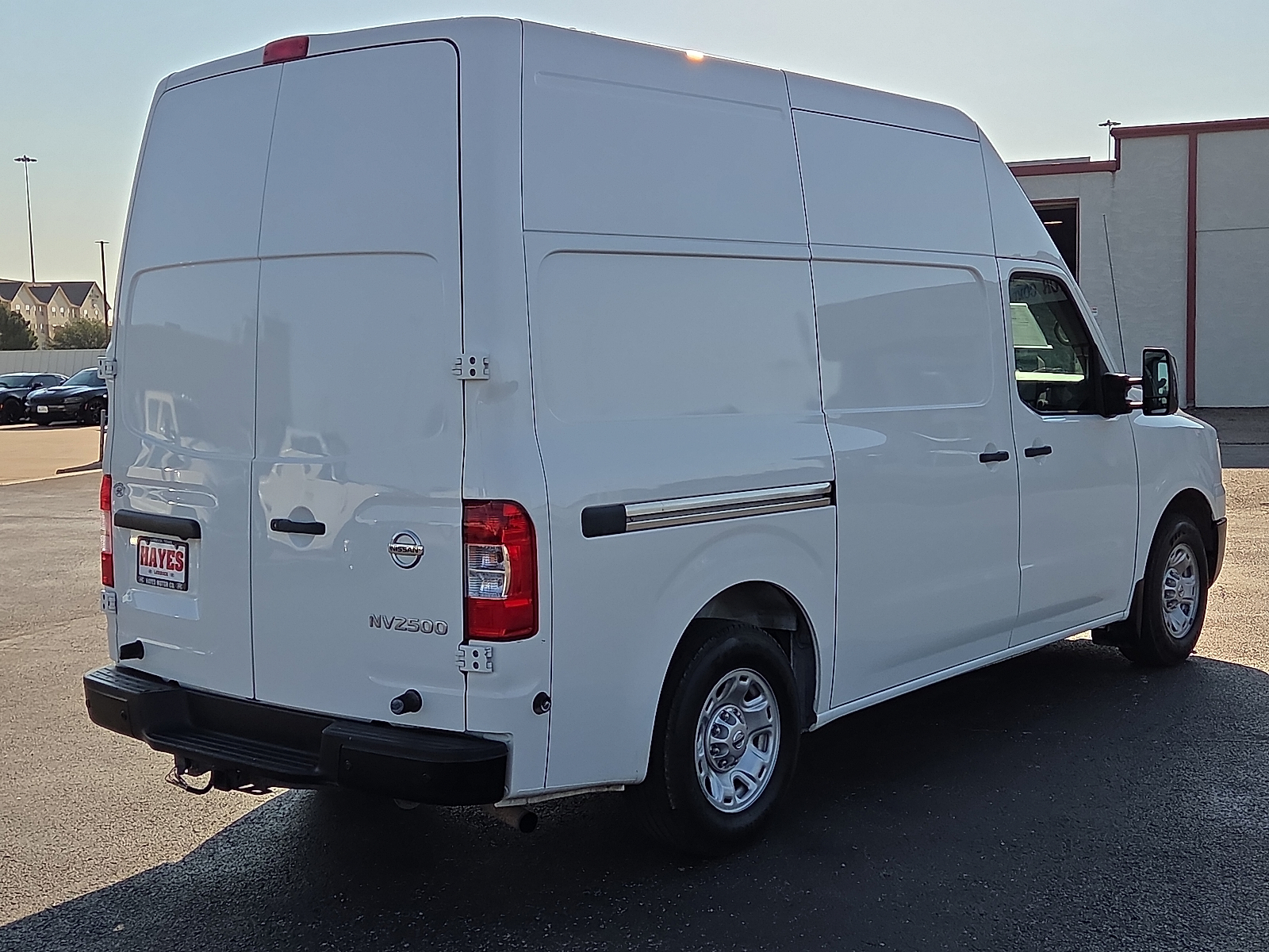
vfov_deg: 32.9
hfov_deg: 42.9
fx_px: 1613
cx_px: 634
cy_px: 476
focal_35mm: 44
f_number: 1.8
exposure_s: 1/3333
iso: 25
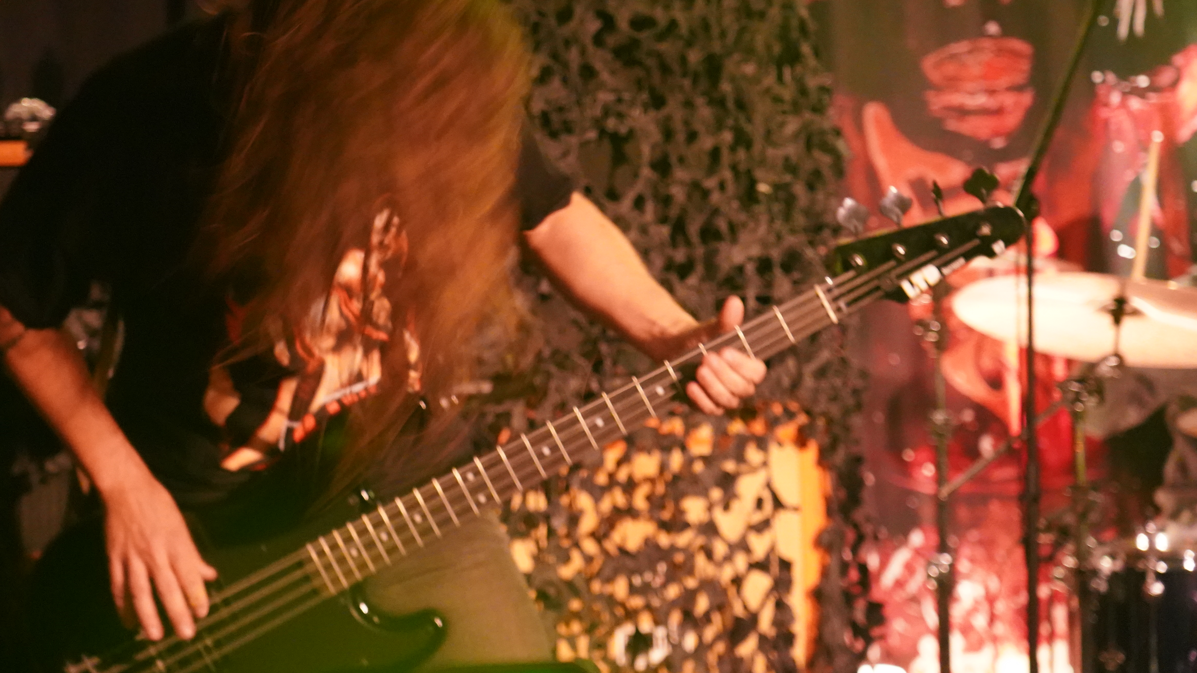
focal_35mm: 88
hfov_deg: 24.1
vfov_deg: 13.7
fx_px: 2793
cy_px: 176
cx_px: 440
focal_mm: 65
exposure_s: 1/50
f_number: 4
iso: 12800
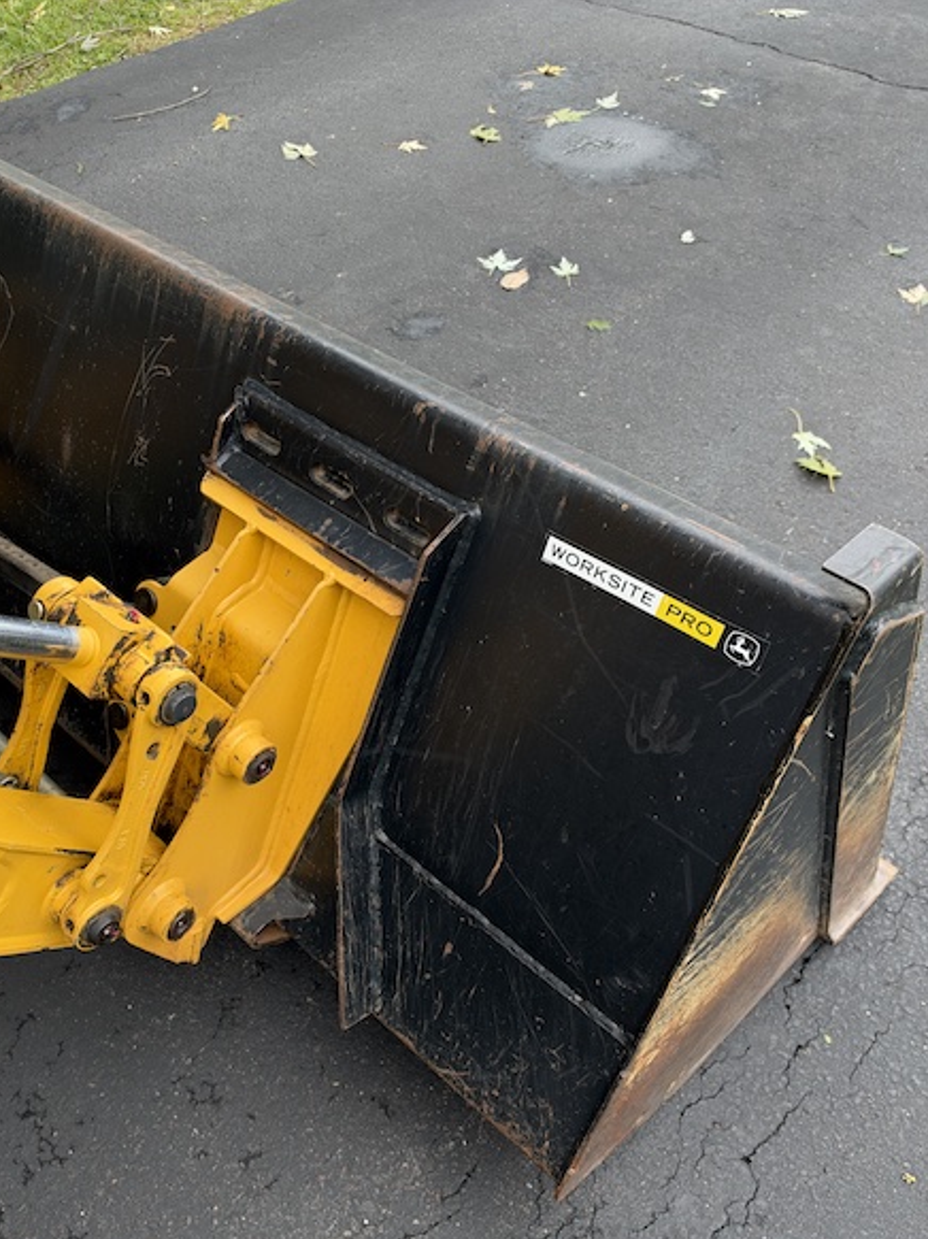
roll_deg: +2.0
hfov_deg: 42.4
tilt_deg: -40.7
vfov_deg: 55.4
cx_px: 315
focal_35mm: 33
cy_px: 637
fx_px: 1180
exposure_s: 1/439
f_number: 1.8
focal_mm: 6.93
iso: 80
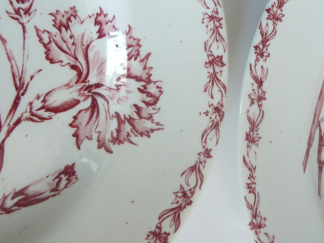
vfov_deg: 31.4
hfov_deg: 41.2
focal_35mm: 46
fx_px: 431
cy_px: 89
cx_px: 175
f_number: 2.8
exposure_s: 1/30
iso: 160
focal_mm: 6
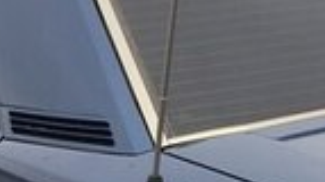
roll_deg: -0.3
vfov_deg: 8.1
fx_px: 1257
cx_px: 275
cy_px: 301
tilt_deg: -20.0
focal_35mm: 146
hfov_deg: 14.6
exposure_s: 1/310
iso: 25
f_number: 2.2
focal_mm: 4.15
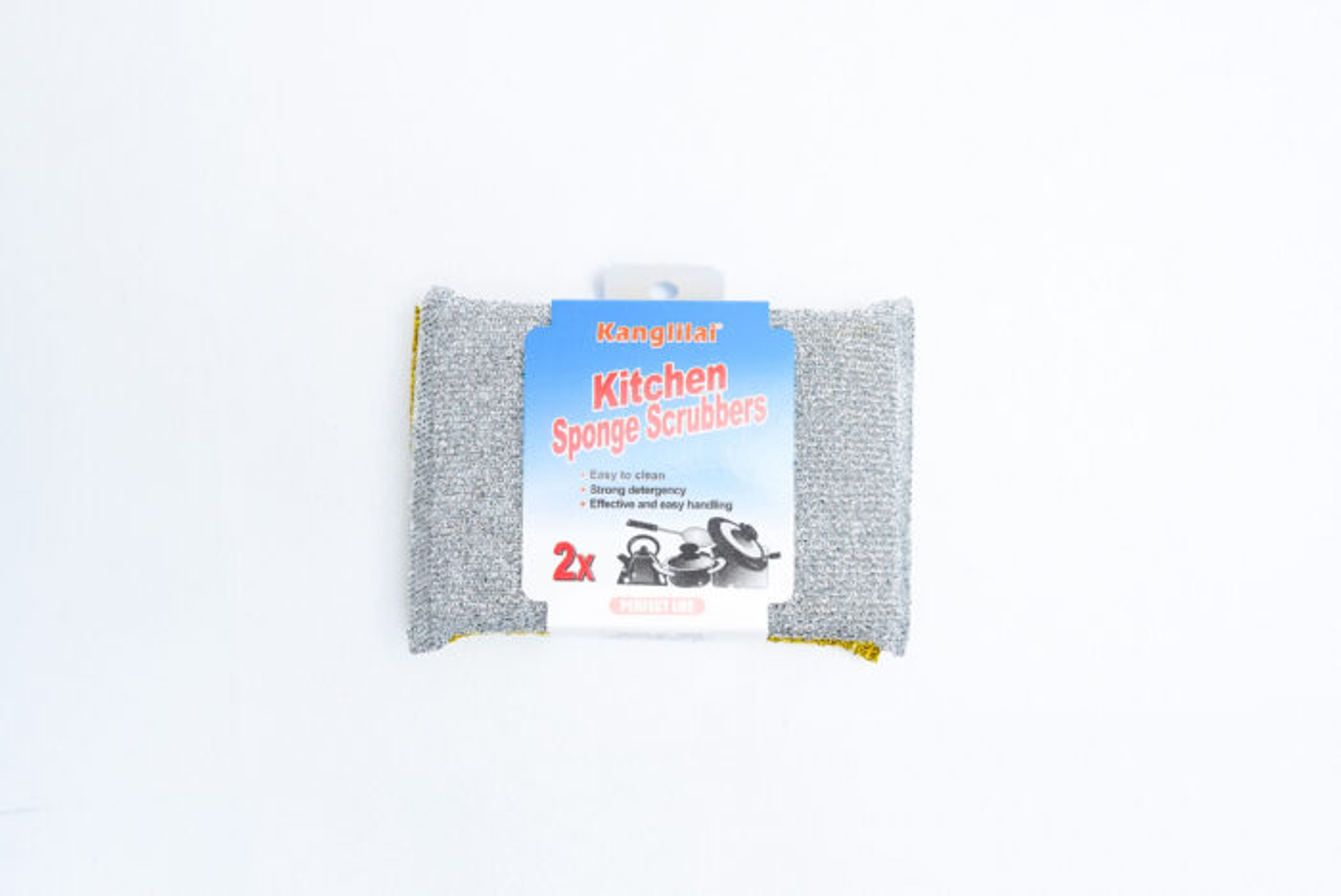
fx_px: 2610
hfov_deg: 28.8
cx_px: 670
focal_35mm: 70
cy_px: 448
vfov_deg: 19.5
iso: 3200
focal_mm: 70
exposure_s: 1/200
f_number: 8
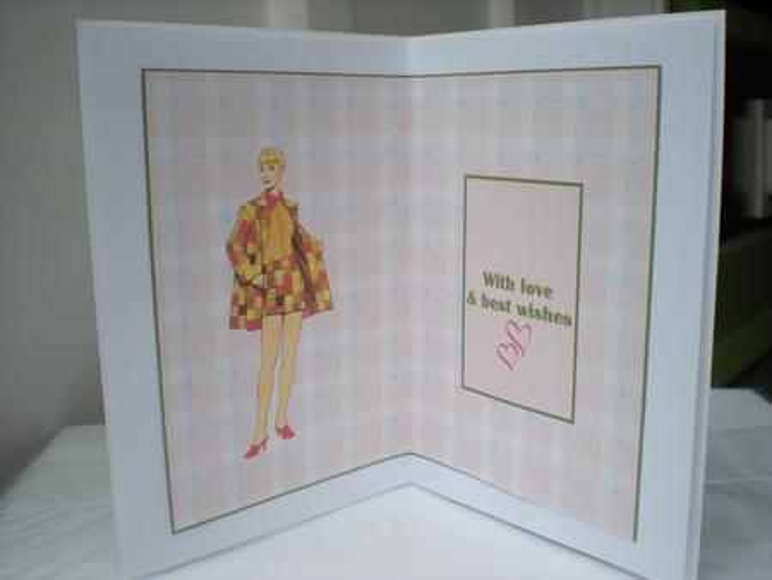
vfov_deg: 37.8
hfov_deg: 49.0
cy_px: 290
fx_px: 848
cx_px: 386
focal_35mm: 38
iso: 64
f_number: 4.6
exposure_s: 1/210
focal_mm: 6.3
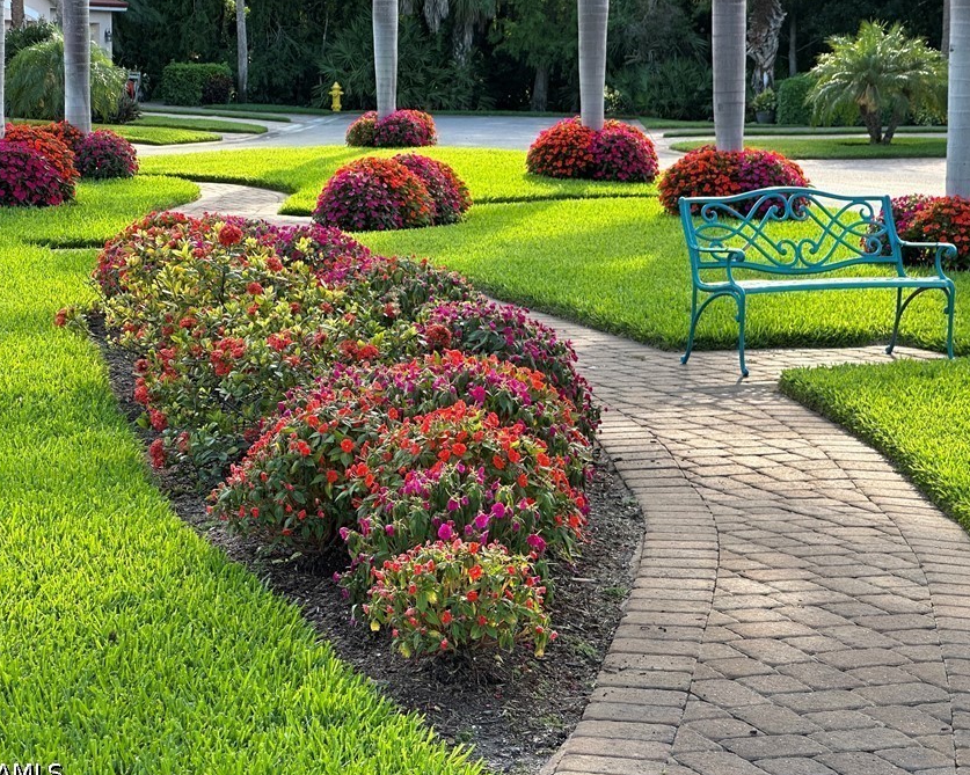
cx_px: 511
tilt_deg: -5.9
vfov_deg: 16.7
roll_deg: -0.5
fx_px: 2640
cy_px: 348
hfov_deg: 20.8
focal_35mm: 92
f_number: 2.8
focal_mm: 9
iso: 32
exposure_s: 1/99
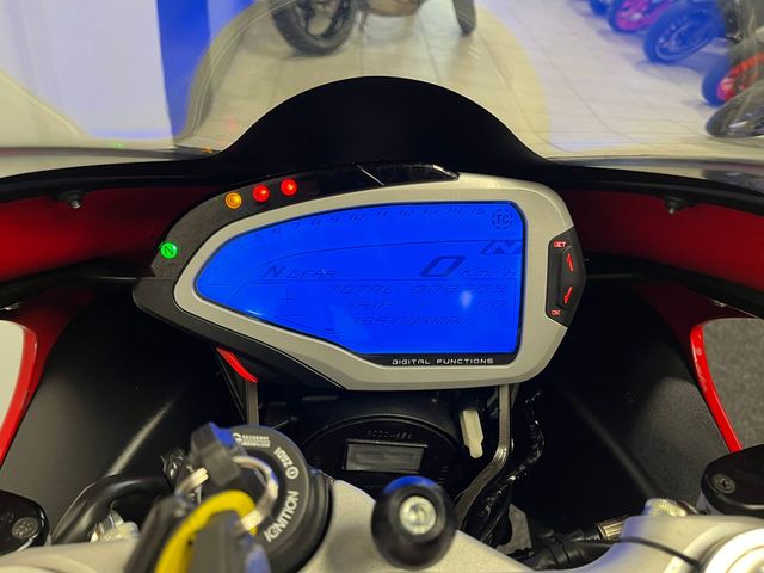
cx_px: 382
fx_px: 574
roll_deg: -9.1
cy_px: 286
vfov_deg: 53.1
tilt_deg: -38.1
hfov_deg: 67.3
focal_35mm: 26
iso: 160
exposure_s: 1/50
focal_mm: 5.1
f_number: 1.6
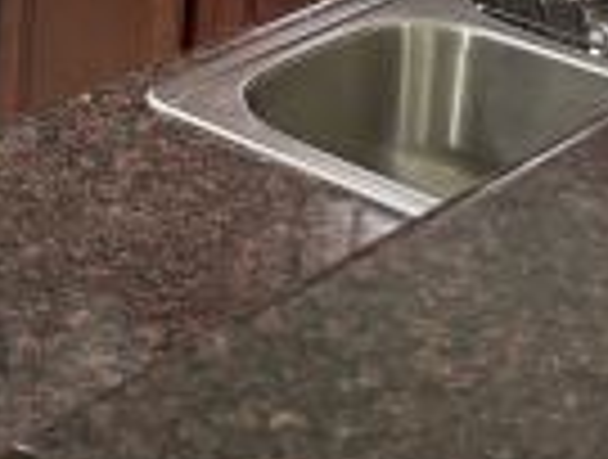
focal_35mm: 128
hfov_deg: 14.6
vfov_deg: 10.9
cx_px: -209
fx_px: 2254
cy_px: -364
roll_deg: -2.3
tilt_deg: -12.2
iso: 400
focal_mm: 5.7
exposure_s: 1/40
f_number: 1.5
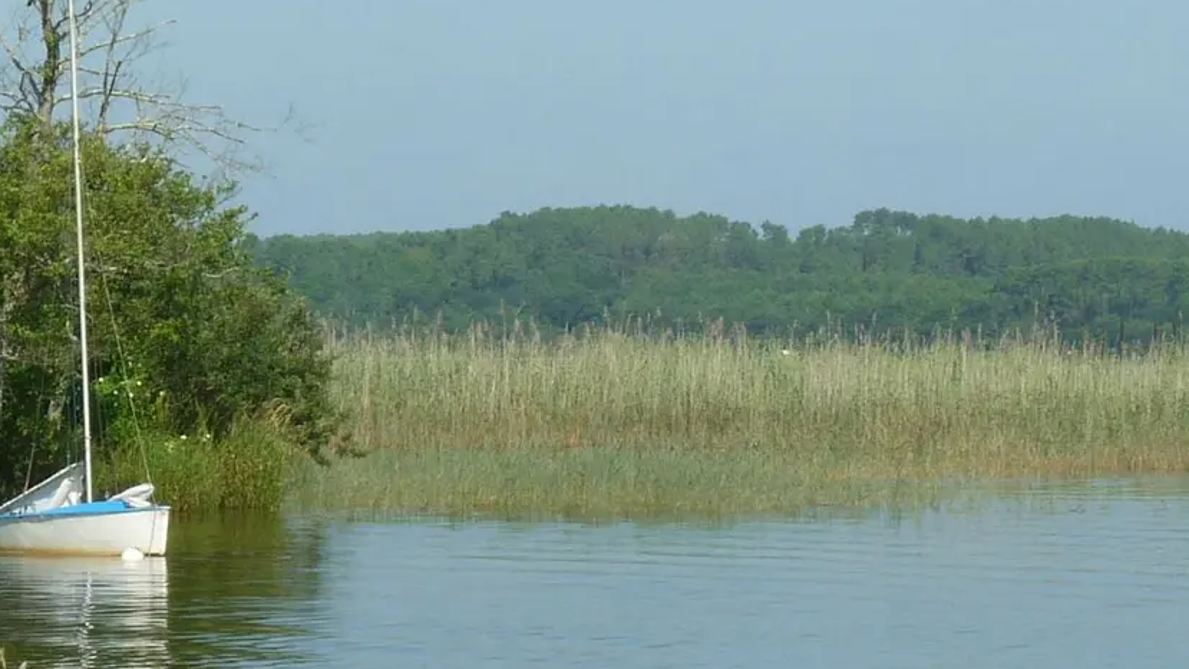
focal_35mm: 207
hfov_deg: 10.4
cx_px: 552
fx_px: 6525
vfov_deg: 5.9
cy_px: 396
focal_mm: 12.4
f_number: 5.6
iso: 100
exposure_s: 1/500
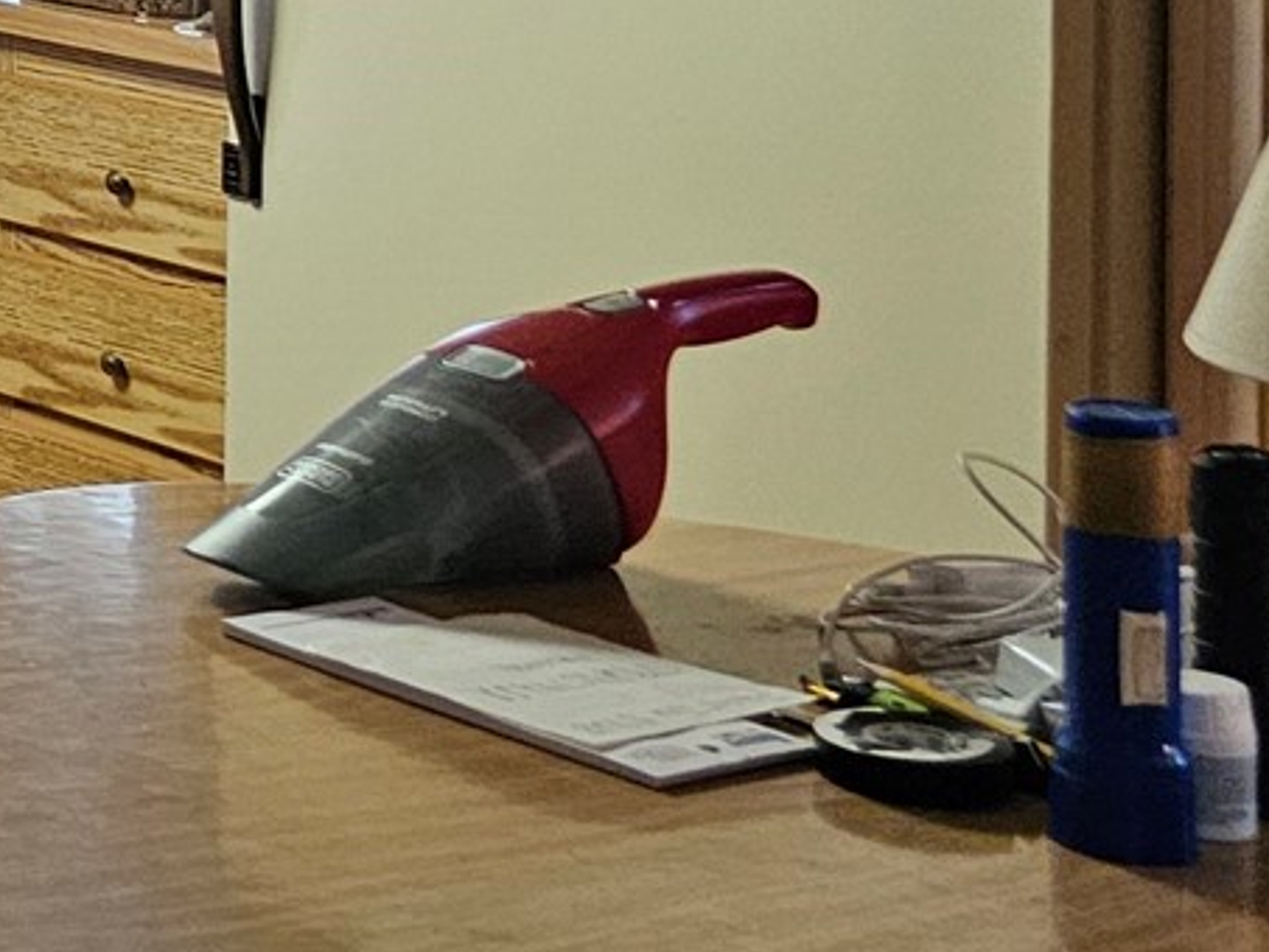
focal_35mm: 104
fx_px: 3814
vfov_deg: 13.6
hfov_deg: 14.2
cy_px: -370
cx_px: -1583
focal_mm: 6.3
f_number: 1.7
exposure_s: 1/120
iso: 640
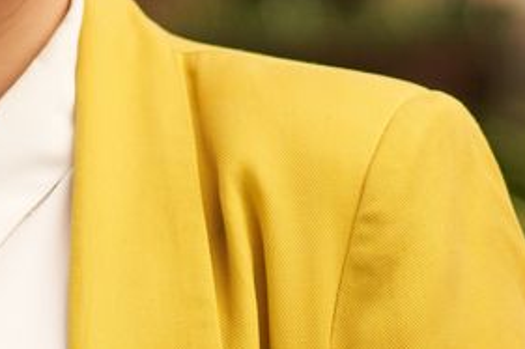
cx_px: -172
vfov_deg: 4.4
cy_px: 85
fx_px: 4562
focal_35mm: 313
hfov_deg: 6.5
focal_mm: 55
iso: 250
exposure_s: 1/4000
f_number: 2.2
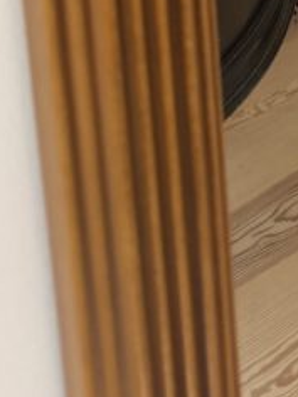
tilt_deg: -12.7
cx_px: 584
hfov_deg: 12.6
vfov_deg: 14.8
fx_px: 1194
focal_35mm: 104
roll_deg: +0.2
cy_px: -446
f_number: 1.78
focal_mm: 6.76
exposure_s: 1/121
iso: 160
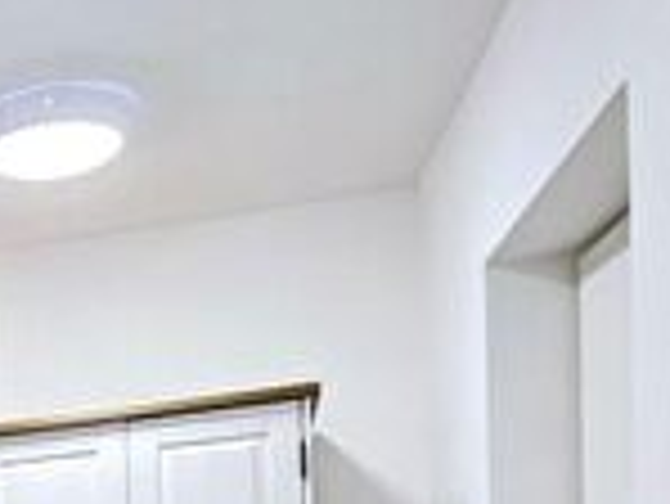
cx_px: -387
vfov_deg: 20.8
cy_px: 736
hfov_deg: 23.7
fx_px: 1182
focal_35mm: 61
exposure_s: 1/50
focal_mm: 2.2
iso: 64
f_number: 2.2
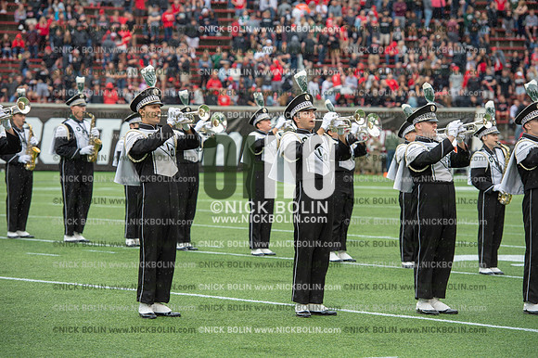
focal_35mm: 135
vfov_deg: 10.1
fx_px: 2016
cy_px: 179
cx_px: 269
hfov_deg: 15.2
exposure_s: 1/500
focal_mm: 135
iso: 400
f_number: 4
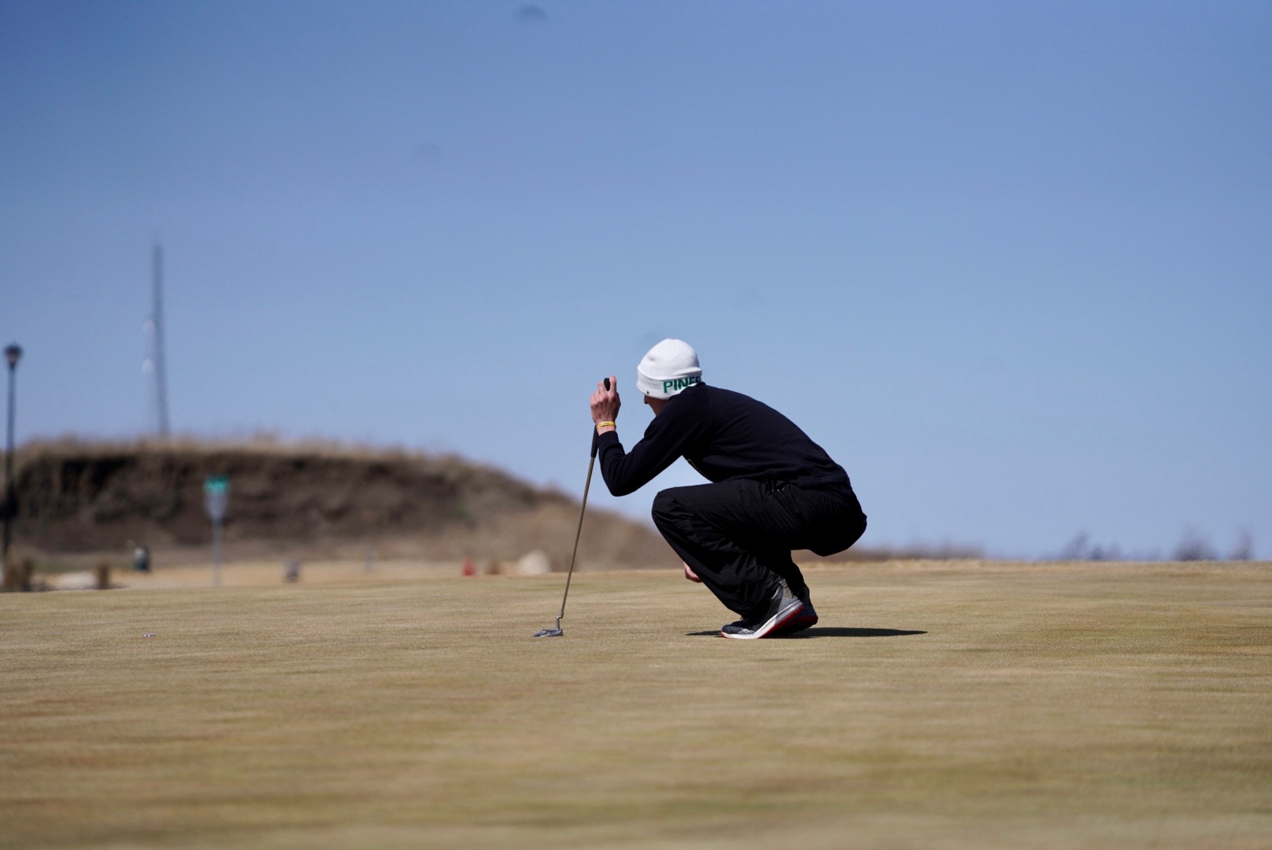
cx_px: 636
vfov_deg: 6.9
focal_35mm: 200
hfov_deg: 10.3
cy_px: 425
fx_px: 7072
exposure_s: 1/6400
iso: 200
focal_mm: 200
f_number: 2.8
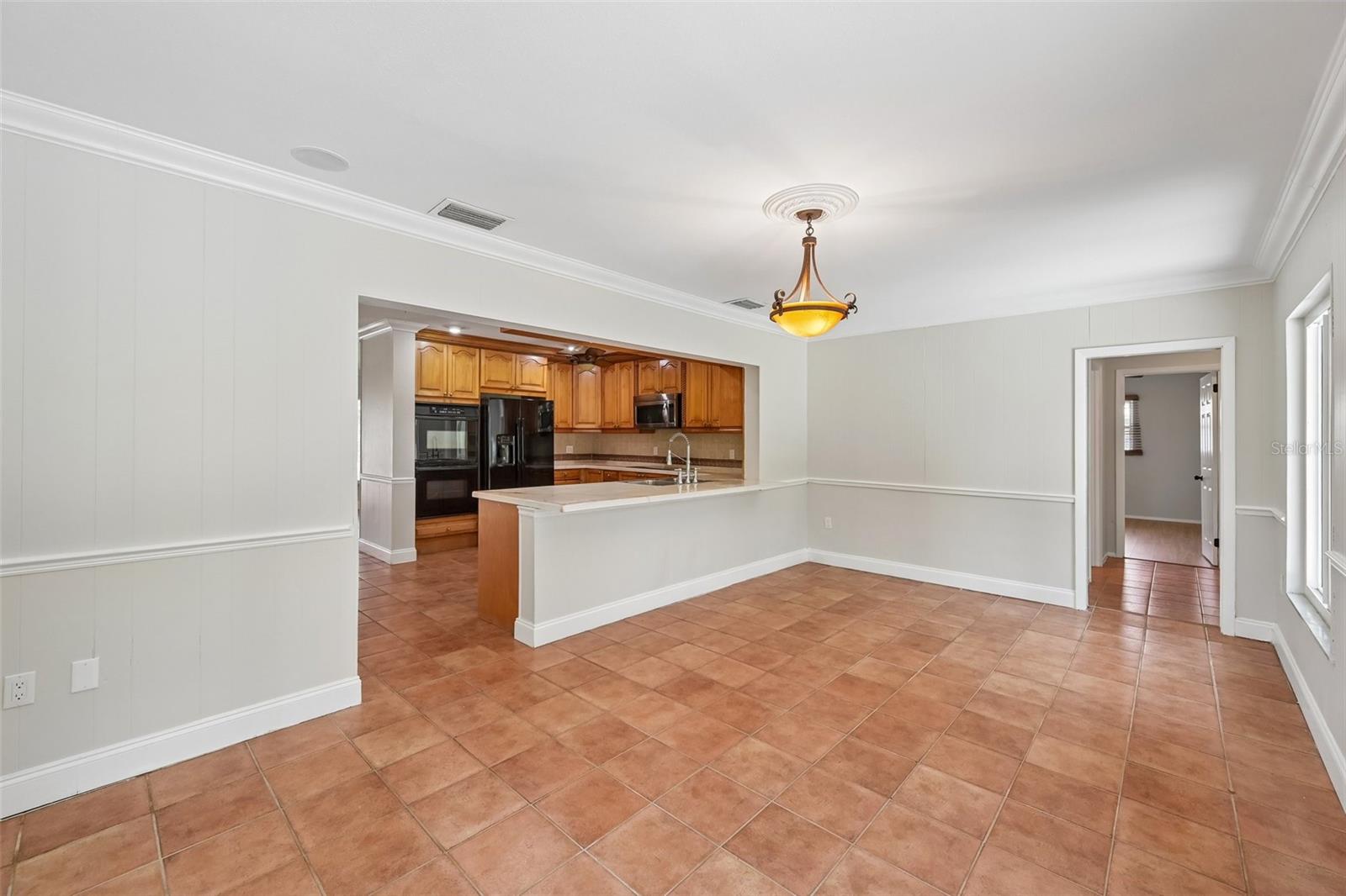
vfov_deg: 81.2
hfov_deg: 104.3
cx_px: 673
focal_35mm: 14
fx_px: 523
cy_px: 448
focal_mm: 14
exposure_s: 1/40
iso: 400
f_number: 8
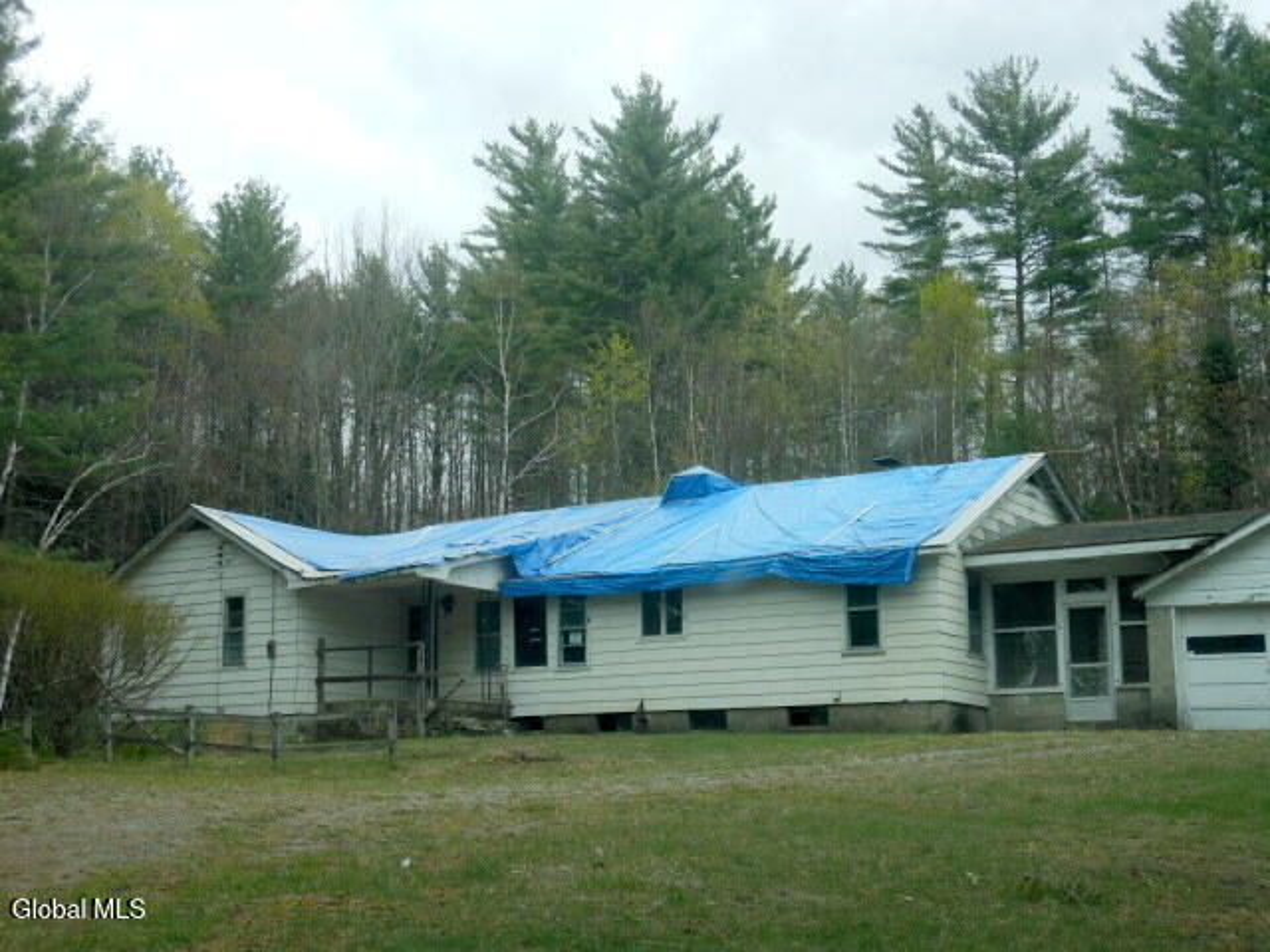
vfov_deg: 29.1
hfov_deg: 38.2
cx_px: 635
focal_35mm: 50
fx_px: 1834
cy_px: 476
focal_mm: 8.9
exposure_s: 1/250
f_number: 4
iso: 80
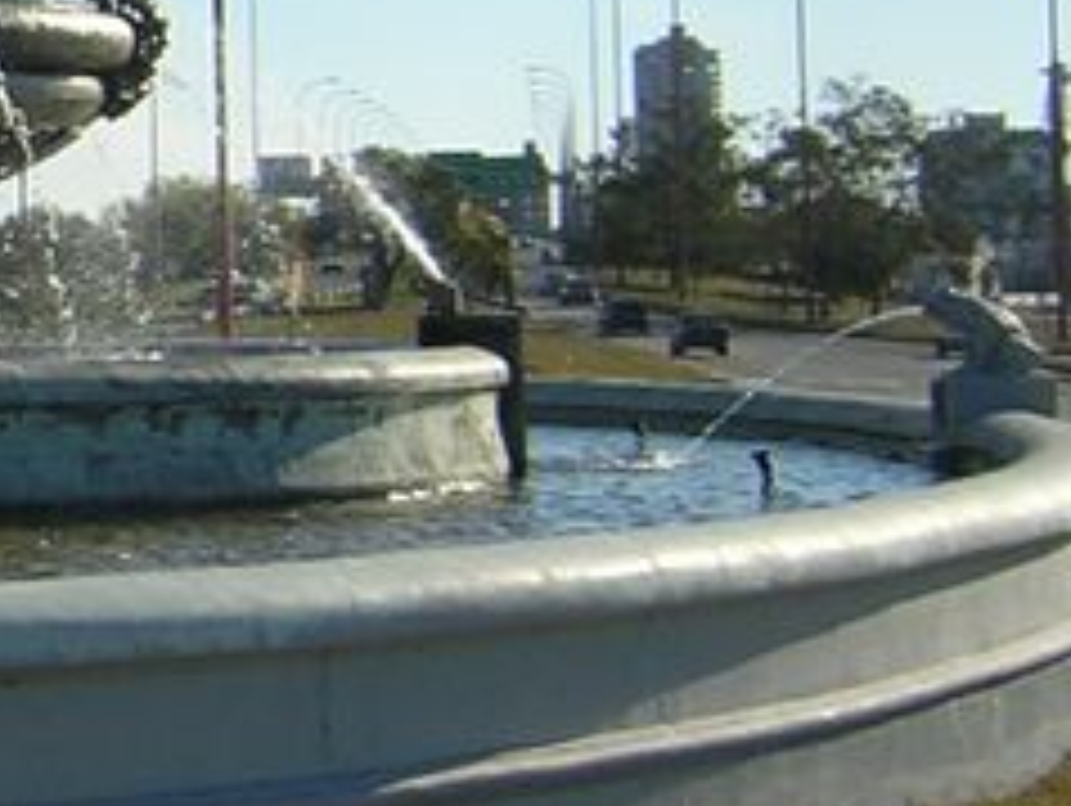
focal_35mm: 121
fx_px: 3747
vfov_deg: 12.1
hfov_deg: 15.1
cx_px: -513
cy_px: -86
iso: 100
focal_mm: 4.7
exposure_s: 1/383
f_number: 5.2
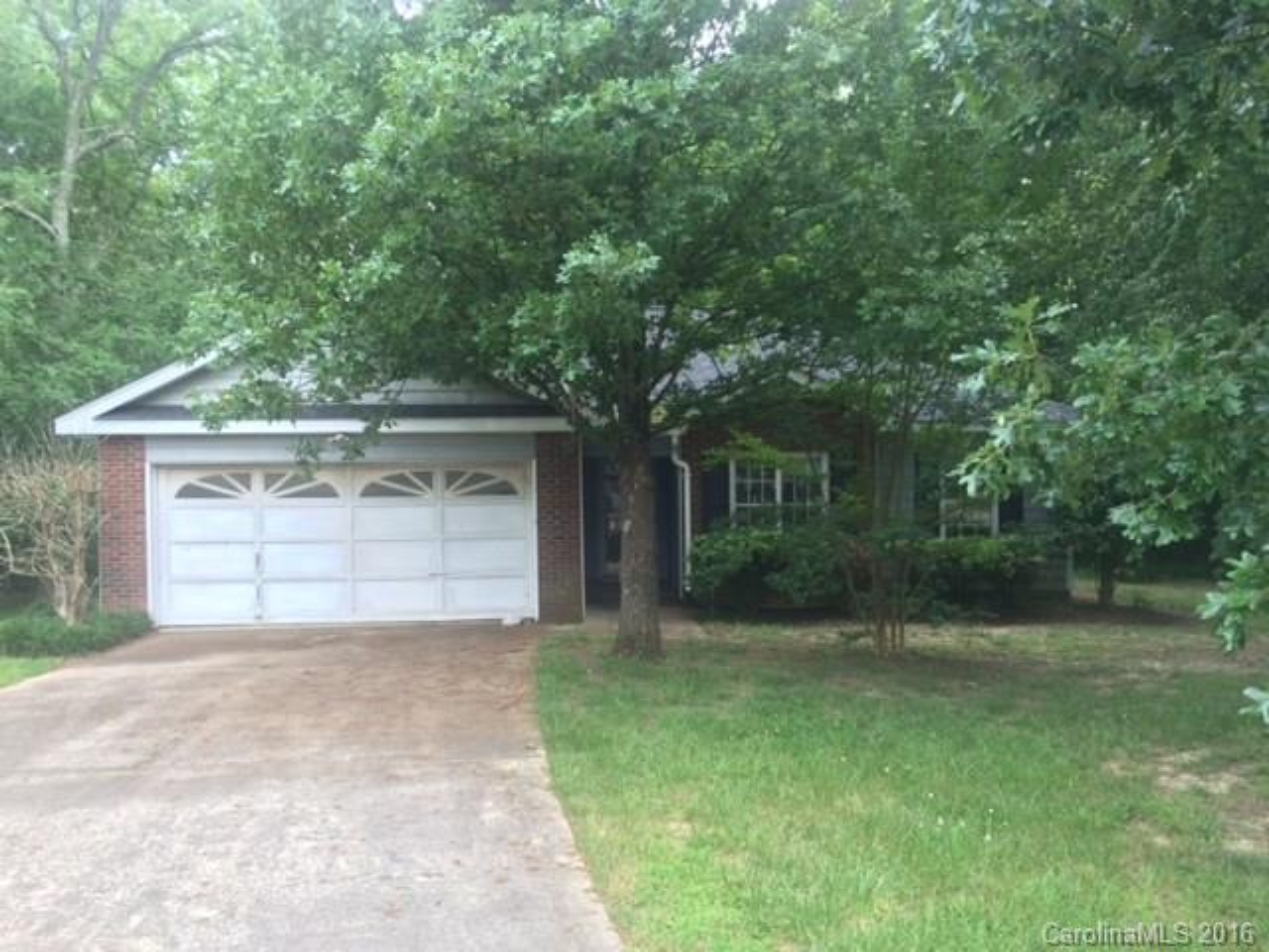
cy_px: 476
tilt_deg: +0.5
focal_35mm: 29
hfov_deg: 61.7
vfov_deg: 48.2
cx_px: 634
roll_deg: +0.3
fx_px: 1063
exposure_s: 1/120
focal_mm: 4.15
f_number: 2.2
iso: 50
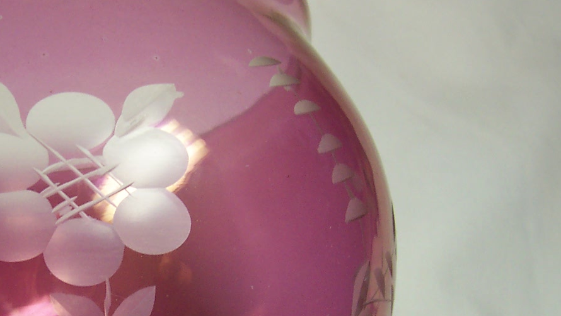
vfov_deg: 15.8
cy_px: 317
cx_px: 117
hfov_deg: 27.7
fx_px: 1116
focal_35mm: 75
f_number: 2.8
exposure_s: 1/45
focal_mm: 5.6
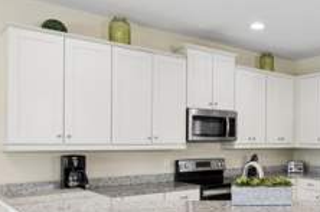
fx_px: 346
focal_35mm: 39
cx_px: 268
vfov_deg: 33.8
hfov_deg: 46.3
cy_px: 136
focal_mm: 12
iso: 400
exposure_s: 1/15
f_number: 11
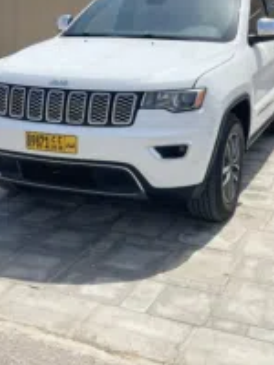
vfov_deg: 36.5
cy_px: 124
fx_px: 549
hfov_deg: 28.0
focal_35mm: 52
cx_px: 166
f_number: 1.6
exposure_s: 1/5917
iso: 50
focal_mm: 5.1
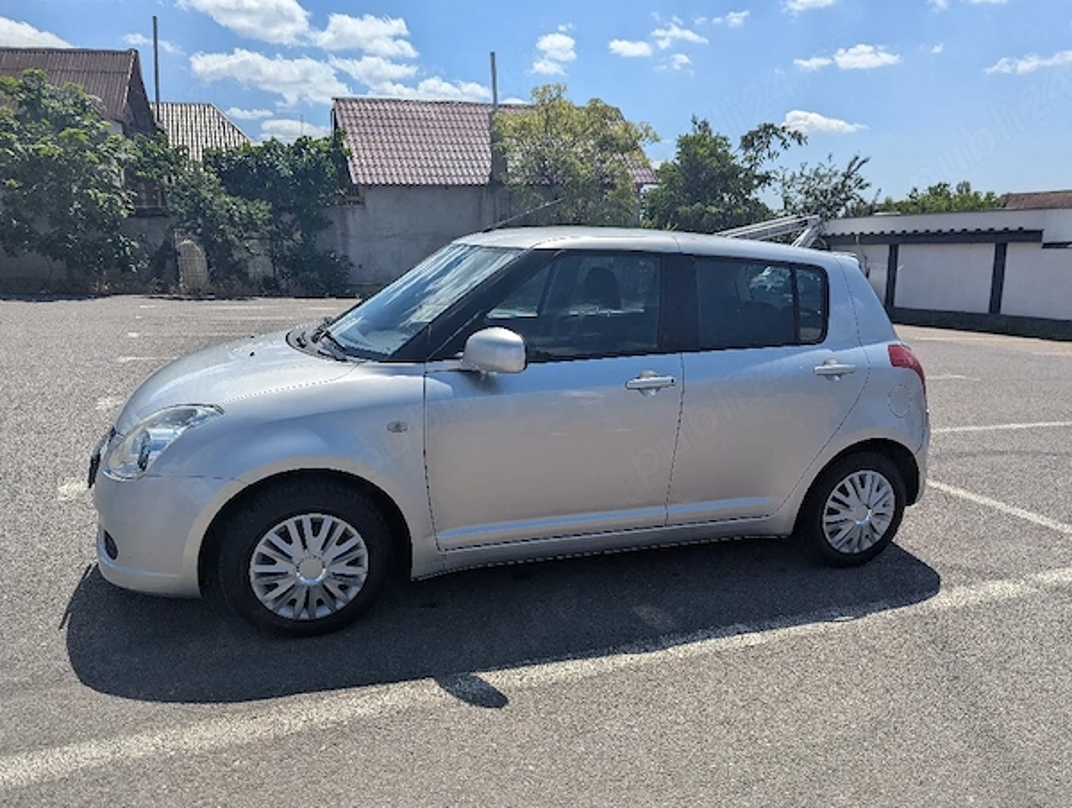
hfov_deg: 71.5
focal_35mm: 24
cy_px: 404
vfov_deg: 57.0
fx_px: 744
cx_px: 536
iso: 49
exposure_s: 1/5000
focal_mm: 6.81
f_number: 1.85
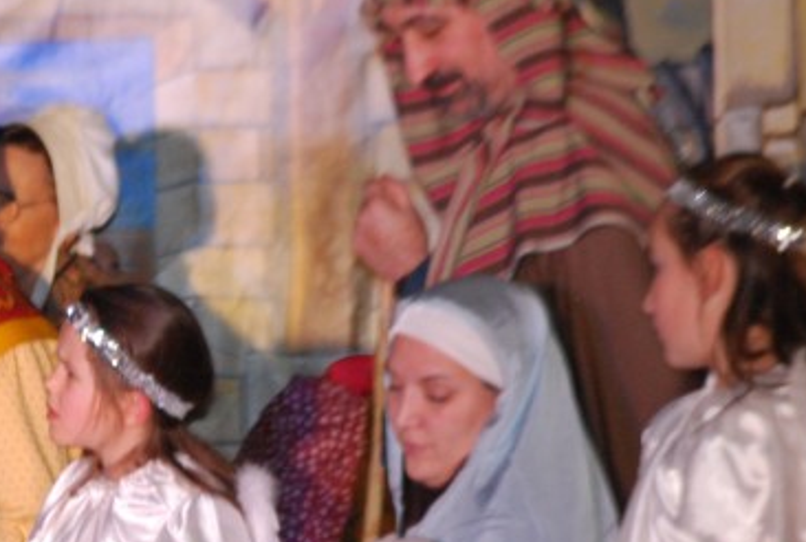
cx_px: -87
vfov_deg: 3.7
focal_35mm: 373
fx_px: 8372
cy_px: 317
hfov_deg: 5.5
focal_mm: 102
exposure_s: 1/60
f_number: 4.8
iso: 800
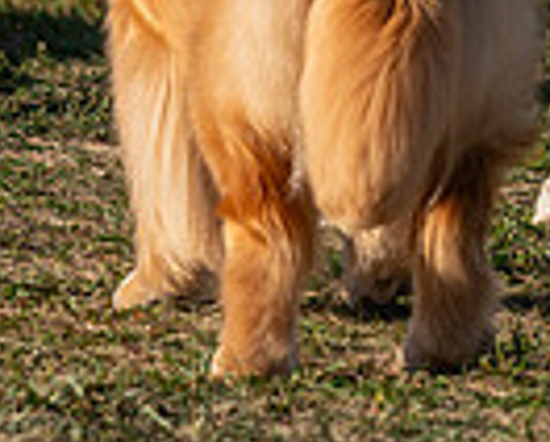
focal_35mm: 628
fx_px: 10238
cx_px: 248
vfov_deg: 2.5
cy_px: -438
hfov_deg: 3.1
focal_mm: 131
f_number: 4.5
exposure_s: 1/1250
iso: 125
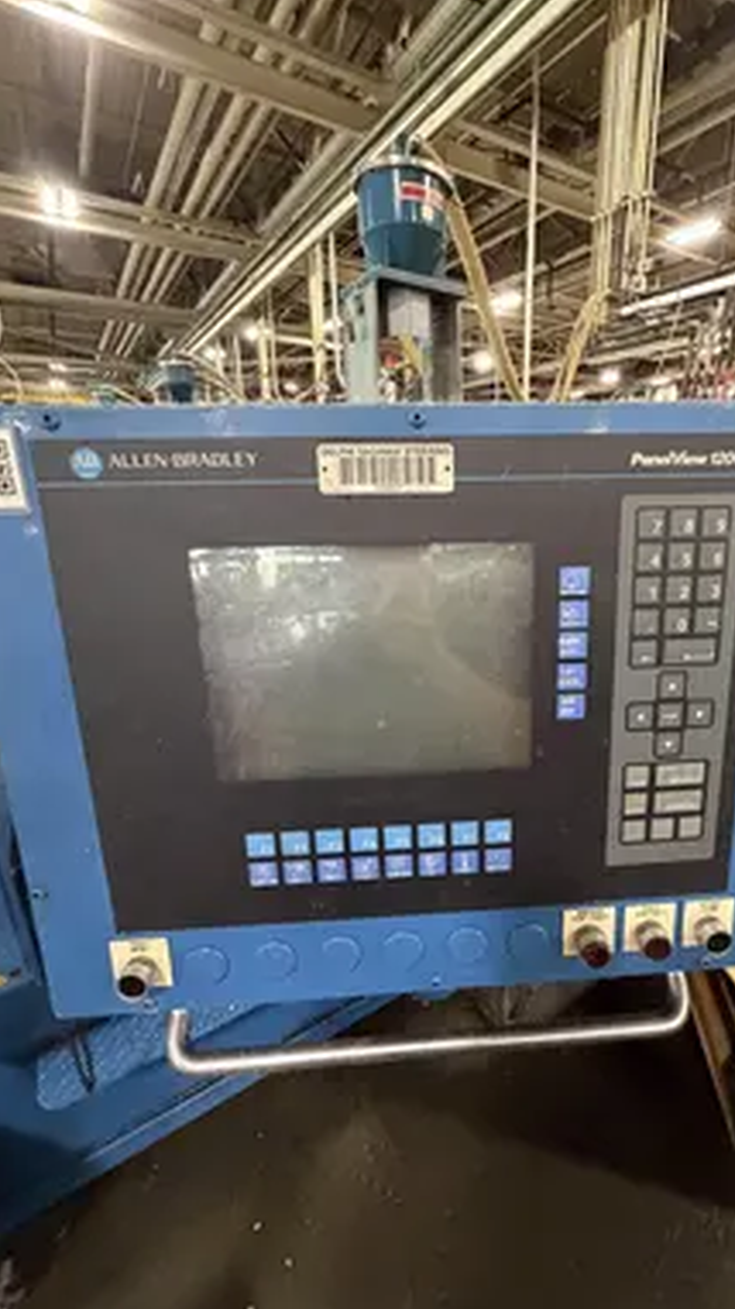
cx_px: 453
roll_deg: +1.3
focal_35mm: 16
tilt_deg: -18.6
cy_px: 656
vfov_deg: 99.4
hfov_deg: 66.2
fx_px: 555
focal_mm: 2.22
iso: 800
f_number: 2.2
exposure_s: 1/60
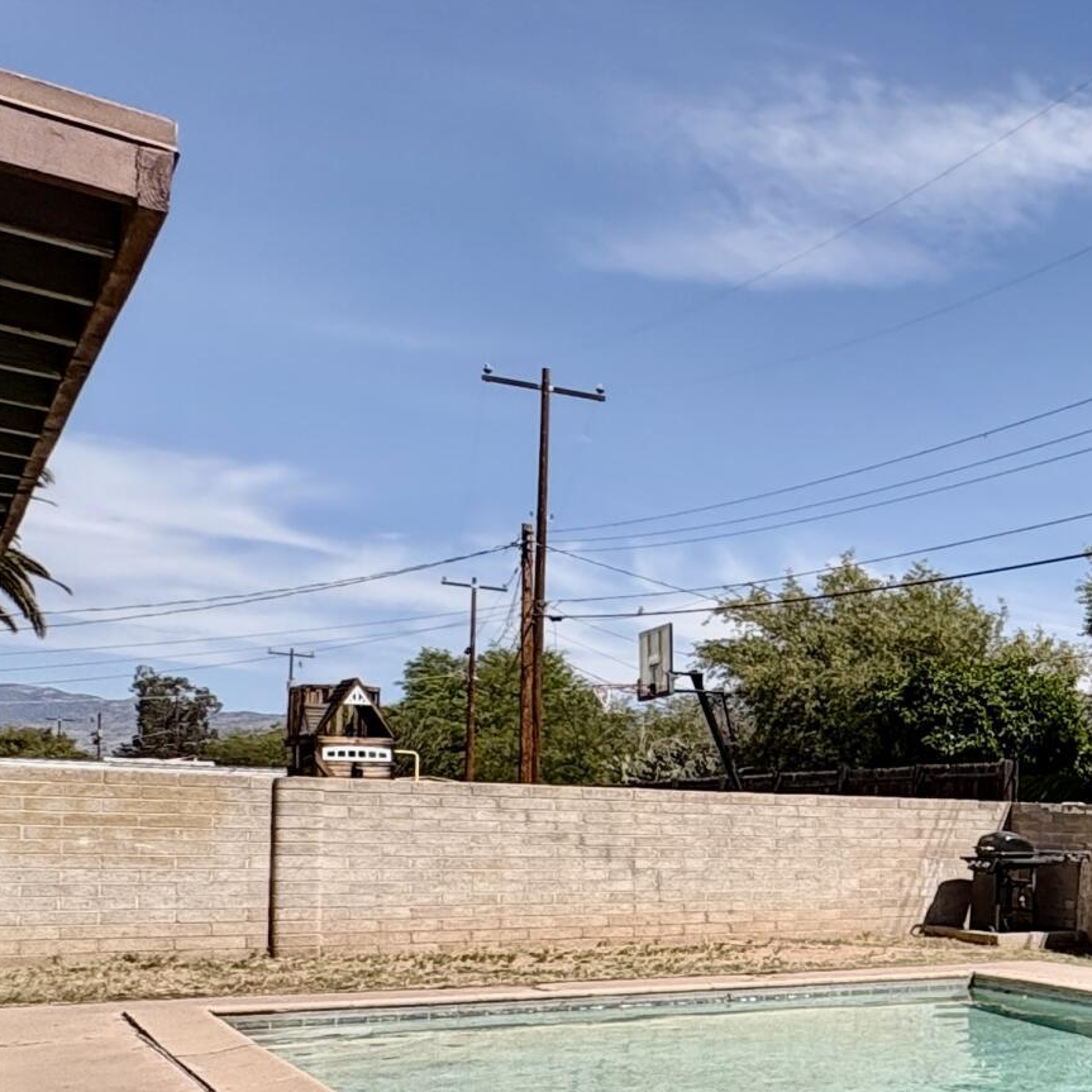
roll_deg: -1.0
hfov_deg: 28.5
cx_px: 1559
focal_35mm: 43
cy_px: 835
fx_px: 1535
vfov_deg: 38.1
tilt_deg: +1.6
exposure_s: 1/2083
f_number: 2.2
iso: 50
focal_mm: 2.22
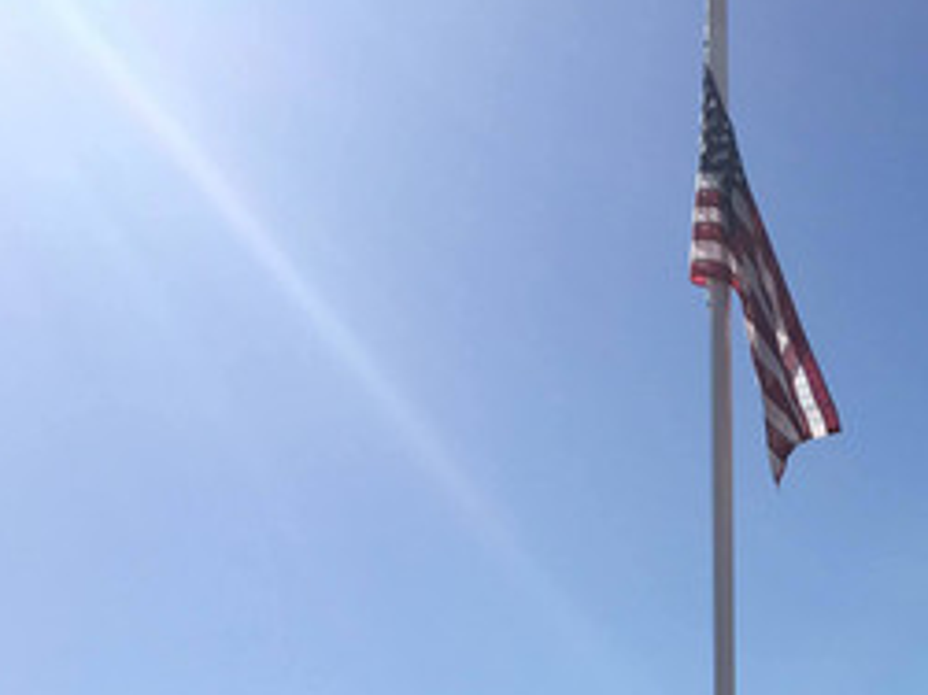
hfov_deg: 23.8
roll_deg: +2.8
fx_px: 1983
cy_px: 872
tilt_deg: +6.4
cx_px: 1135
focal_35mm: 74
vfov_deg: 18.6
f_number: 2.2
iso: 25
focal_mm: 4.15
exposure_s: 1/2849
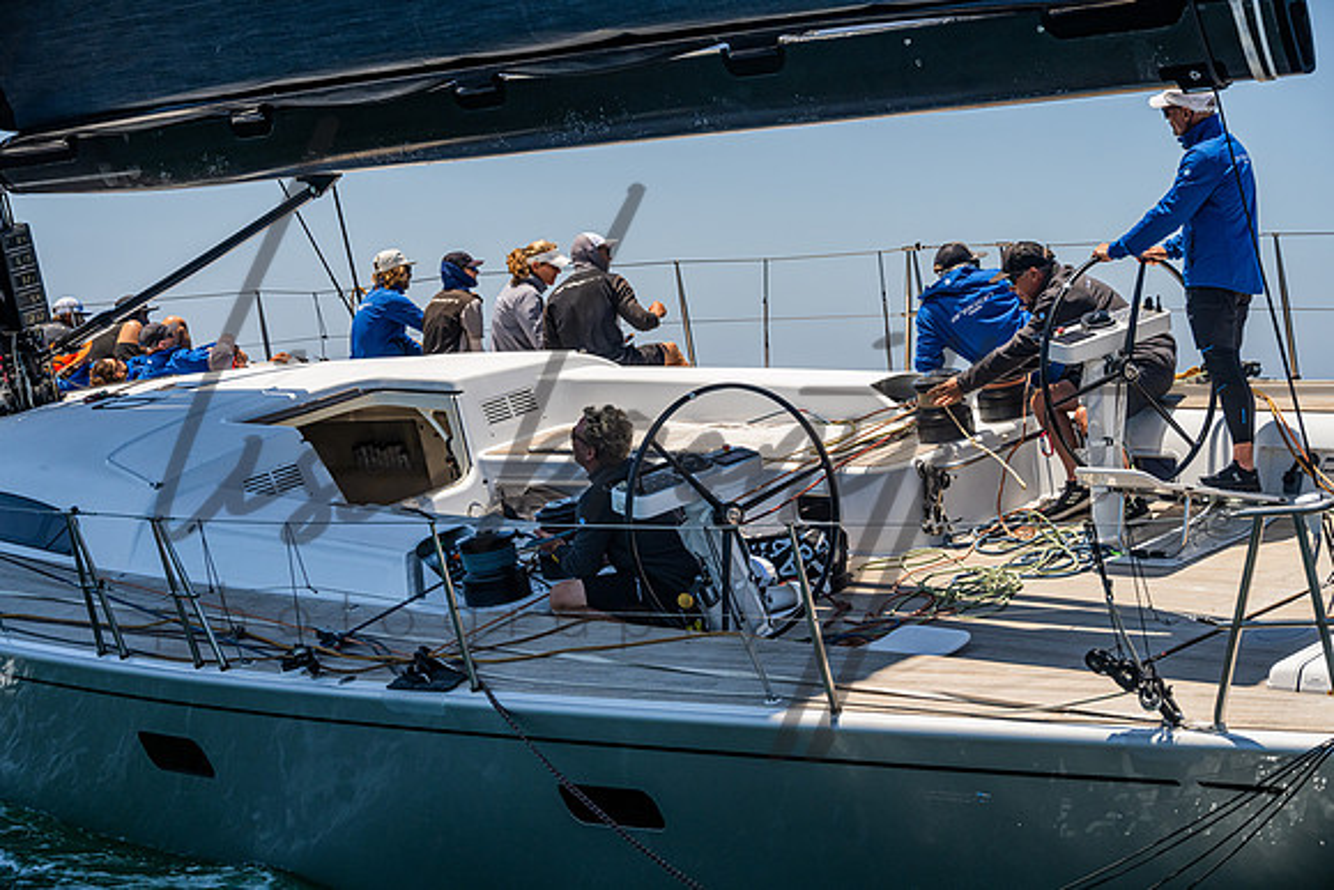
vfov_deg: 14.4
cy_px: 445
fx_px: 3521
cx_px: 667
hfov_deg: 21.5
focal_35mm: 95
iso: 500
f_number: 8
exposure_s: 1/2500
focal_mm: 95
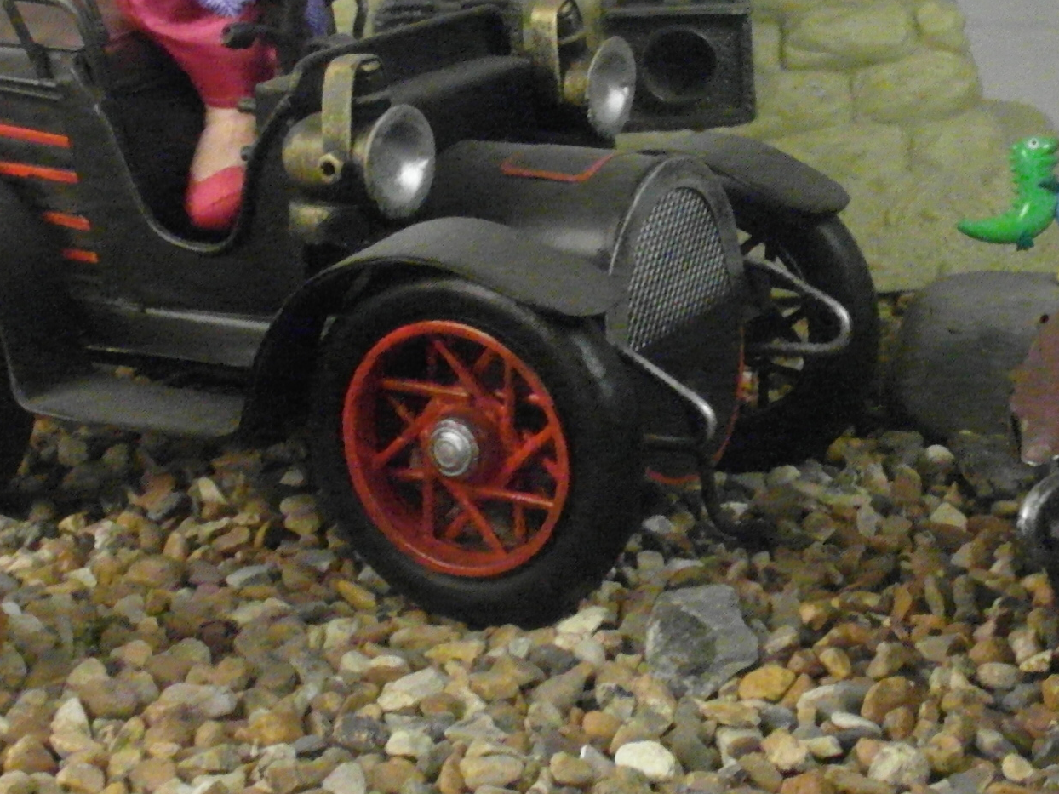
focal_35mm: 88
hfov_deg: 21.9
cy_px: 50
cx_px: 901
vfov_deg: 16.5
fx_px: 2692
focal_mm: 6.5
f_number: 7
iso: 1600
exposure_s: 1/180
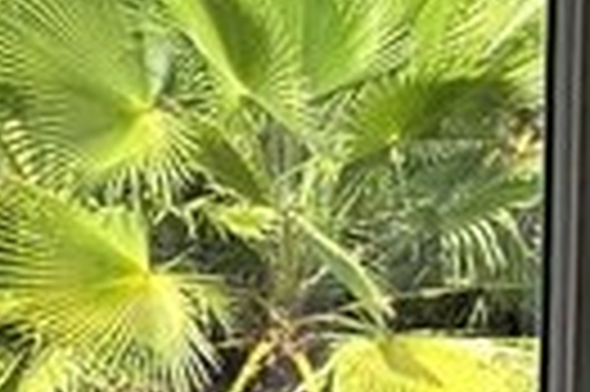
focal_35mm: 195
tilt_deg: -4.7
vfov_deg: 7.0
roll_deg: -0.7
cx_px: 182
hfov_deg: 10.5
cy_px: 399
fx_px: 3192
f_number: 1.78
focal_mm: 6.76
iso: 80
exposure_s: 1/1437
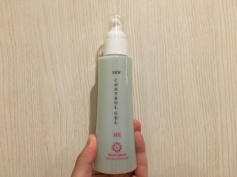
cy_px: 88
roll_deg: +1.9
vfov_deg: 48.2
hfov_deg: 61.7
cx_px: 118
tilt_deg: -0.7
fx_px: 199
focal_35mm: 29
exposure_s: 1/30
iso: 160
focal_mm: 4.15
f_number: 2.2
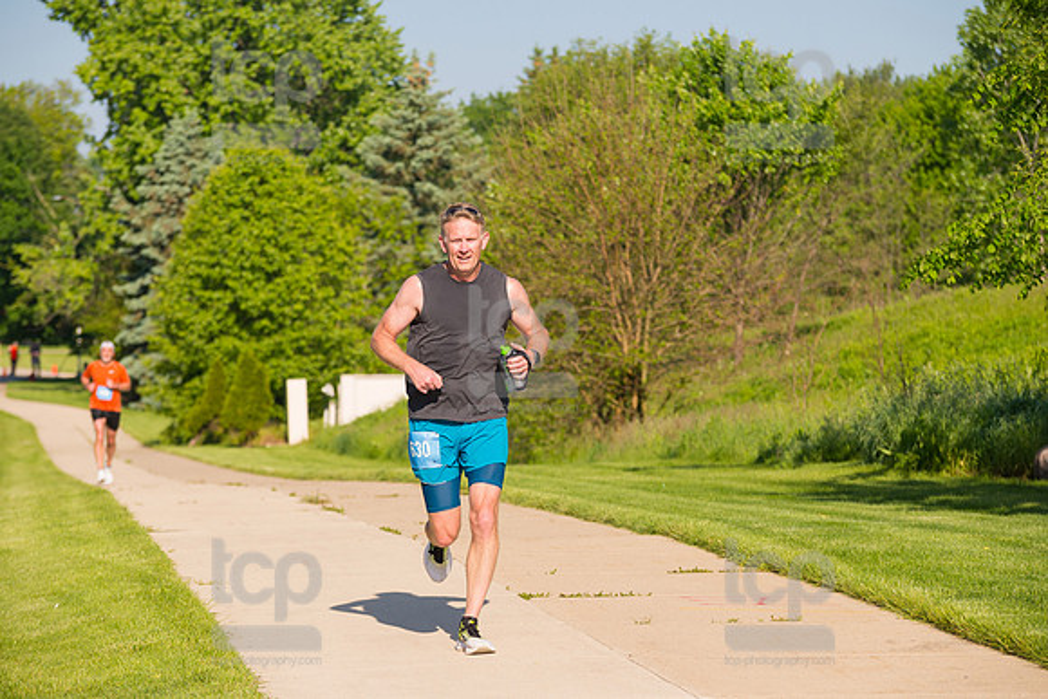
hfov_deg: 15.8
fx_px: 3785
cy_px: 350
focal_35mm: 130
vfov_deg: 10.6
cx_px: 524
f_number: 5.6
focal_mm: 130
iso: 400
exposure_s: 1/2000
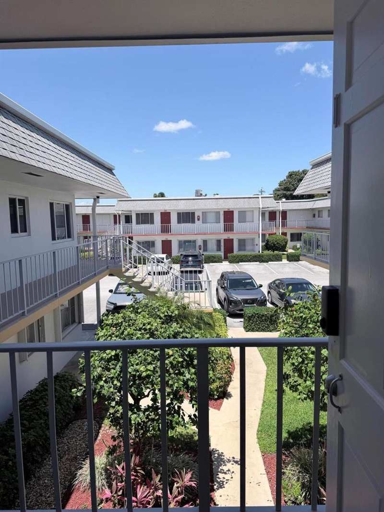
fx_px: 355
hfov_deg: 56.8
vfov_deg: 71.6
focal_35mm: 24
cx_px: 192
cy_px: 256
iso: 80
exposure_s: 1/4975
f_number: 1.78
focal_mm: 6.76
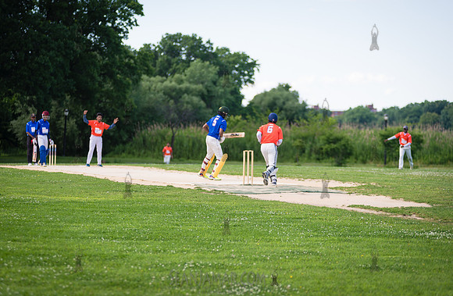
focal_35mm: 129
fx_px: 1614
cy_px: 157
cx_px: 214
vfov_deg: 10.5
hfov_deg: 16.0
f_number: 2.8
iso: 200
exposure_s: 1/1000
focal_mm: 120
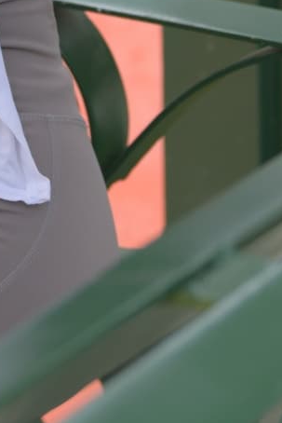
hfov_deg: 4.2
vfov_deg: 6.2
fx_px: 3816
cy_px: -367
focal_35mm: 325
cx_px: -110
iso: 250
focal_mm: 82
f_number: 4
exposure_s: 1/1000
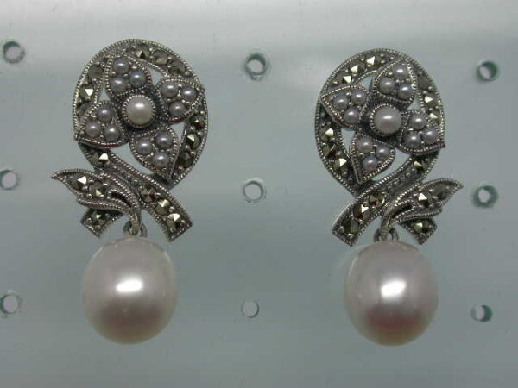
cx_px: 259
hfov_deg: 23.0
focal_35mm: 85
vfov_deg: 17.4
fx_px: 1272
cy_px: 194
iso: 100
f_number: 4.1
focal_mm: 17.7
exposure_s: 1/96.5
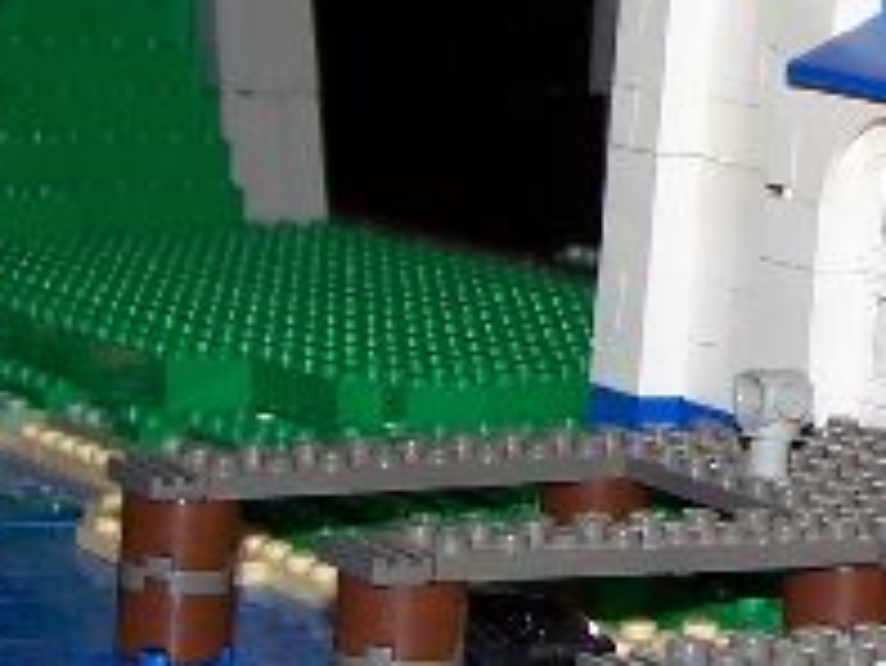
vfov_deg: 9.7
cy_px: 76
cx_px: 1138
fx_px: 3918
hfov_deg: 12.5
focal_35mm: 153
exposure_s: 1/60
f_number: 2.8
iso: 80
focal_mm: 6.3
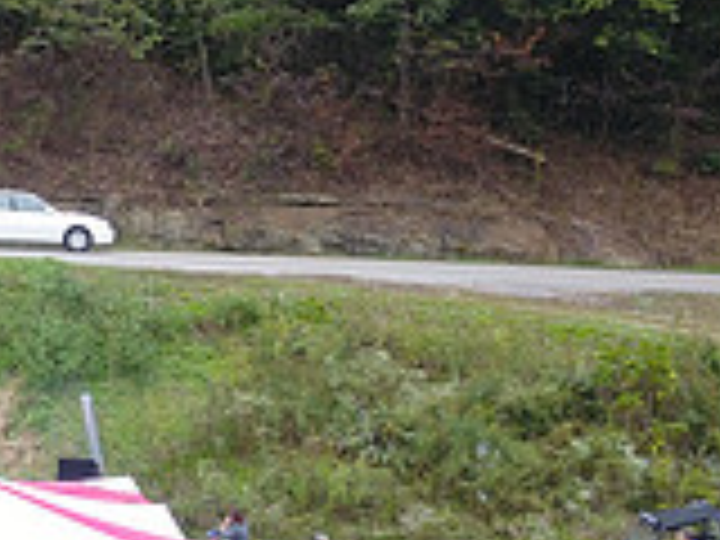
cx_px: -216
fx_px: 1955
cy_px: 259
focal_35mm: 94
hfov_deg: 19.3
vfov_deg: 15.7
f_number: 2.2
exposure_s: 1/142
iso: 100
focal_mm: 4.7
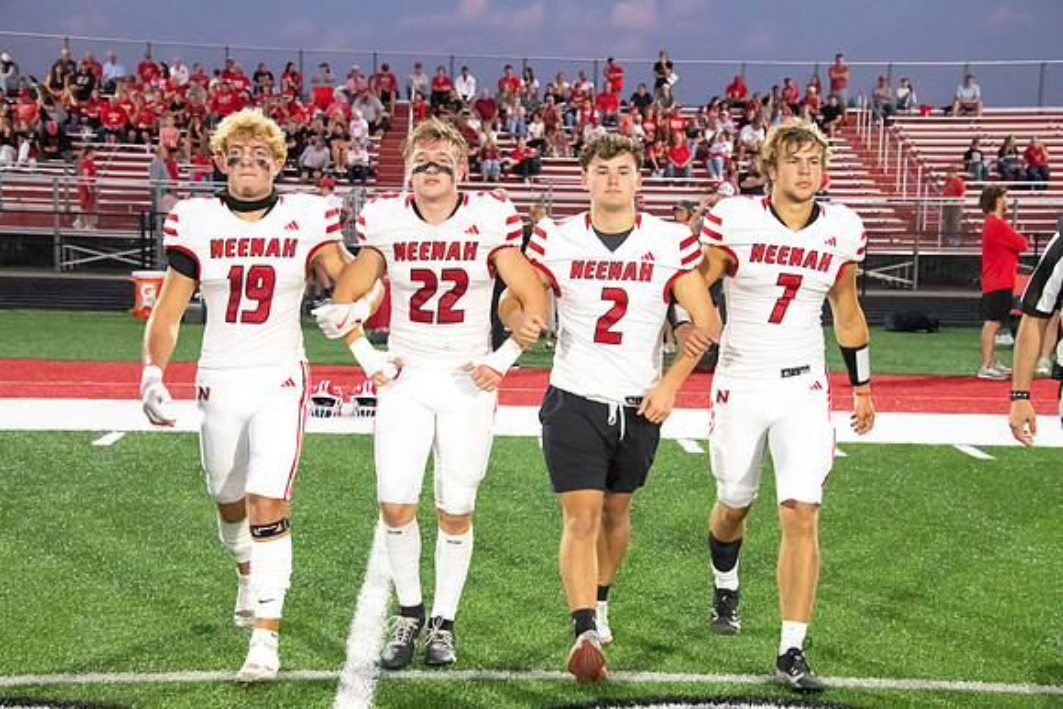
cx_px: 532
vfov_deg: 21.9
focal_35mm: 62
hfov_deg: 32.4
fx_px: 1831
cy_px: 354
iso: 10000
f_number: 7.1
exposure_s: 1/200
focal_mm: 62
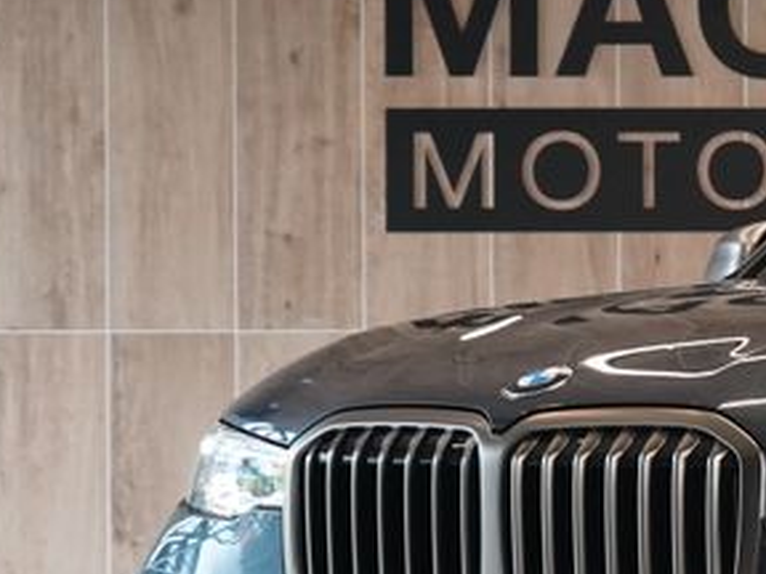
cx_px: 1239
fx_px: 4691
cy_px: 482
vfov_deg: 7.0
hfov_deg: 9.0
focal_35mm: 212
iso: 4000
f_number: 5.6
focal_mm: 62
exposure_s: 1/160
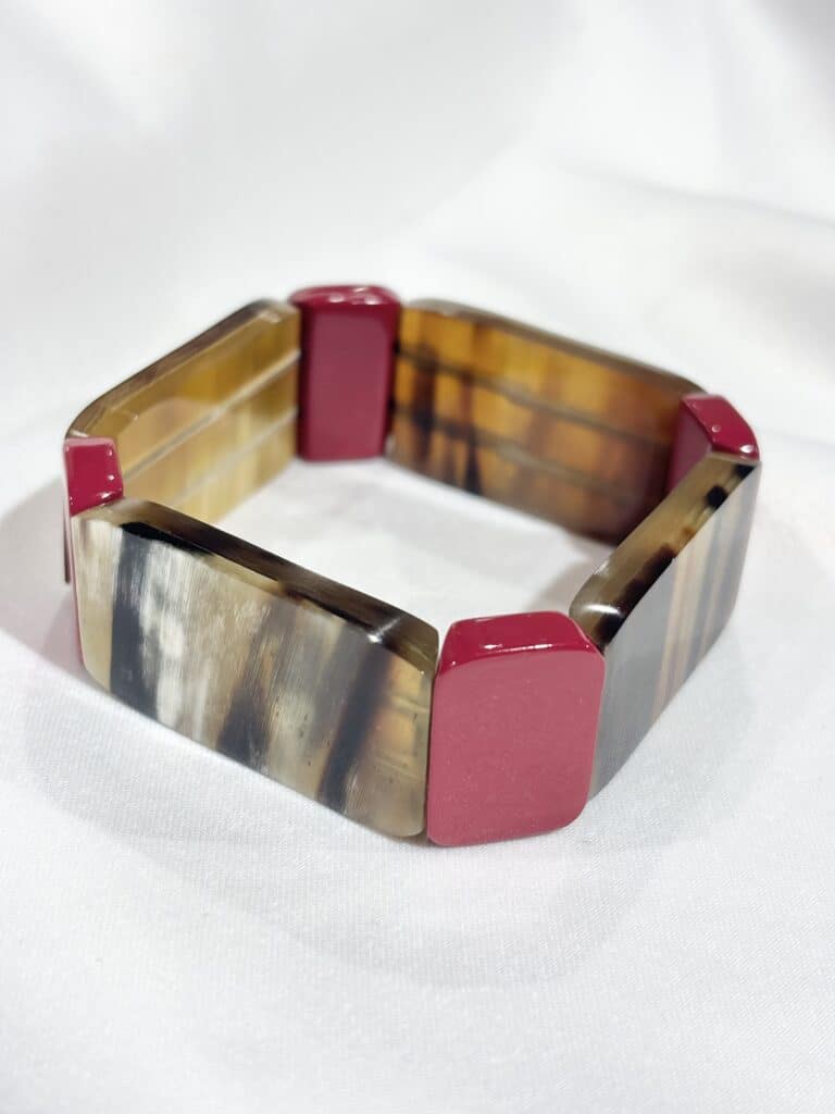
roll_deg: +3.1
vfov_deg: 36.8
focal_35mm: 52
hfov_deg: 28.0
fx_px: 1672
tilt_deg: -25.8
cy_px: 557
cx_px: 418
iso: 32
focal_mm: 5.96
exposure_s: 1/155
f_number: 1.6
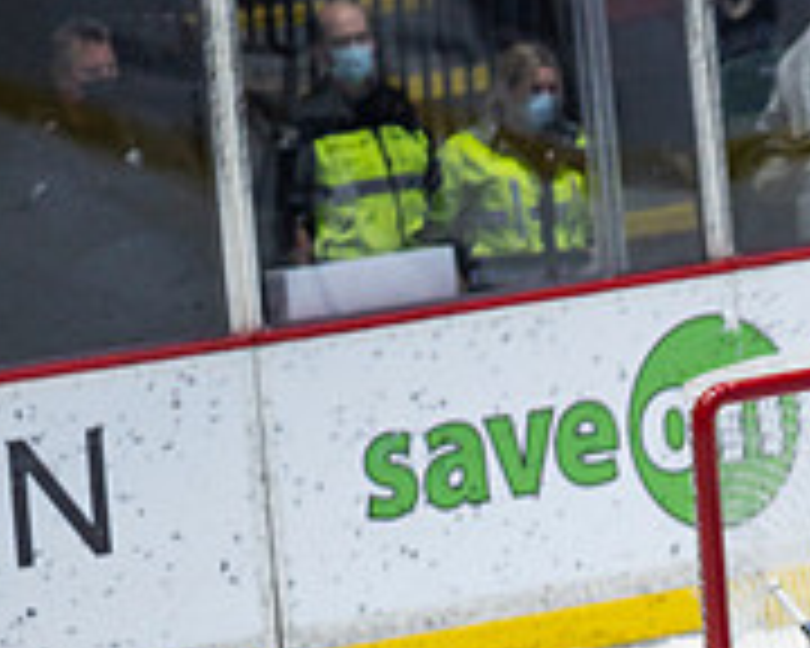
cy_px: 686
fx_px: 14528
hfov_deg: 3.2
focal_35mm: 606
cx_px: 1197
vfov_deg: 2.6
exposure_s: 1/1250
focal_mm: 200
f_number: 2.8
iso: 1250
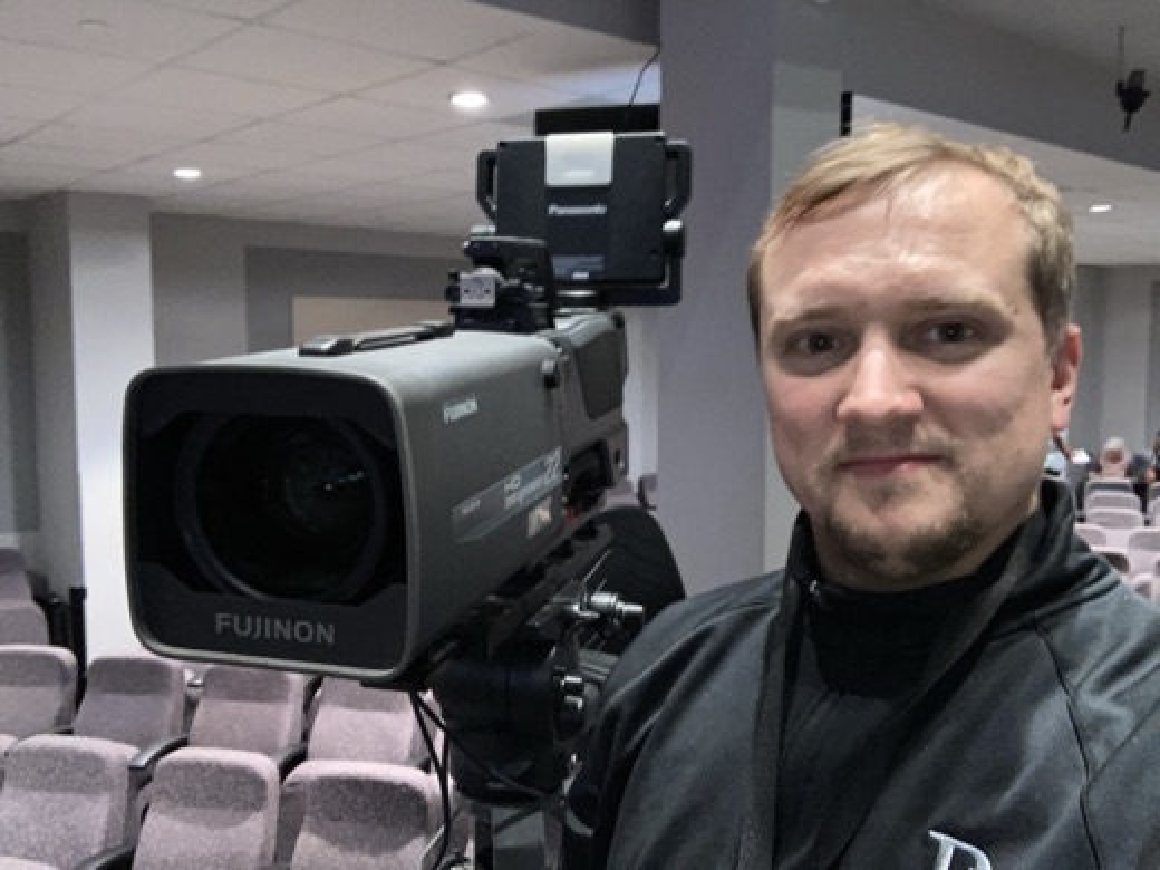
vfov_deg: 44.2
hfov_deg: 56.8
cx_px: 580
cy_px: 435
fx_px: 1072
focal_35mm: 32
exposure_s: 1/33
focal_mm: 2.87
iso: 160
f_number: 2.2
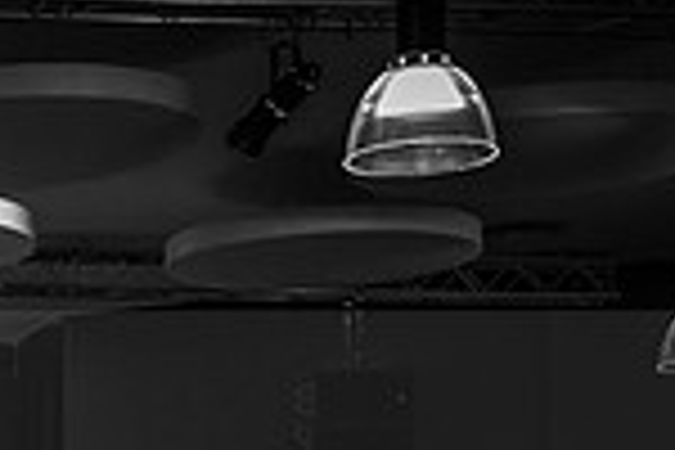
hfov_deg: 13.8
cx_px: -405
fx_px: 2569
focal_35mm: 137
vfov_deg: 9.6
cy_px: 745
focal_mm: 35
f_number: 4
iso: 1600
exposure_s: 1/40
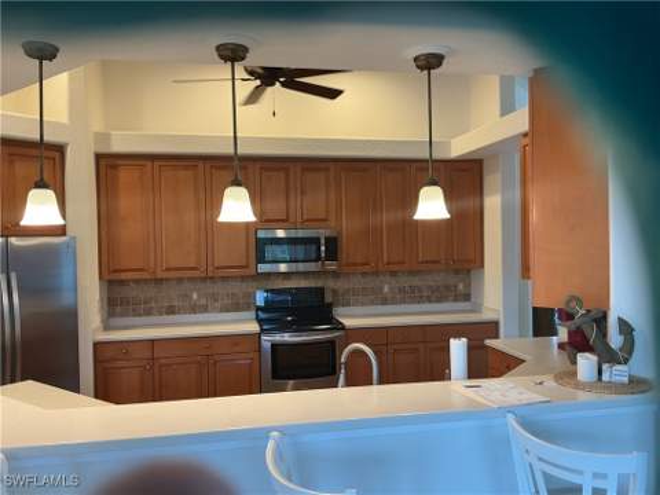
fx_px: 553
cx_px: 330
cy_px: 248
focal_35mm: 29
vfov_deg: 48.2
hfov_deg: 61.7
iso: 40
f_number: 1.8
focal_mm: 3
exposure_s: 1/60
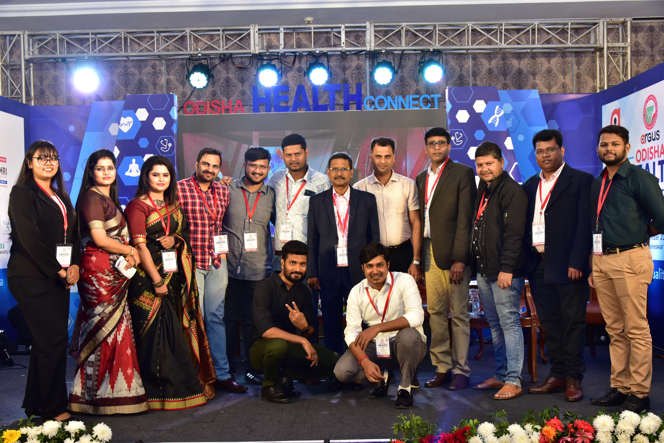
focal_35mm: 44
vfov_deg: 30.5
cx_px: 332
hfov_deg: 44.5
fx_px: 812
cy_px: 222
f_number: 7.1
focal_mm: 44
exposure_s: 1/160
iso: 1250
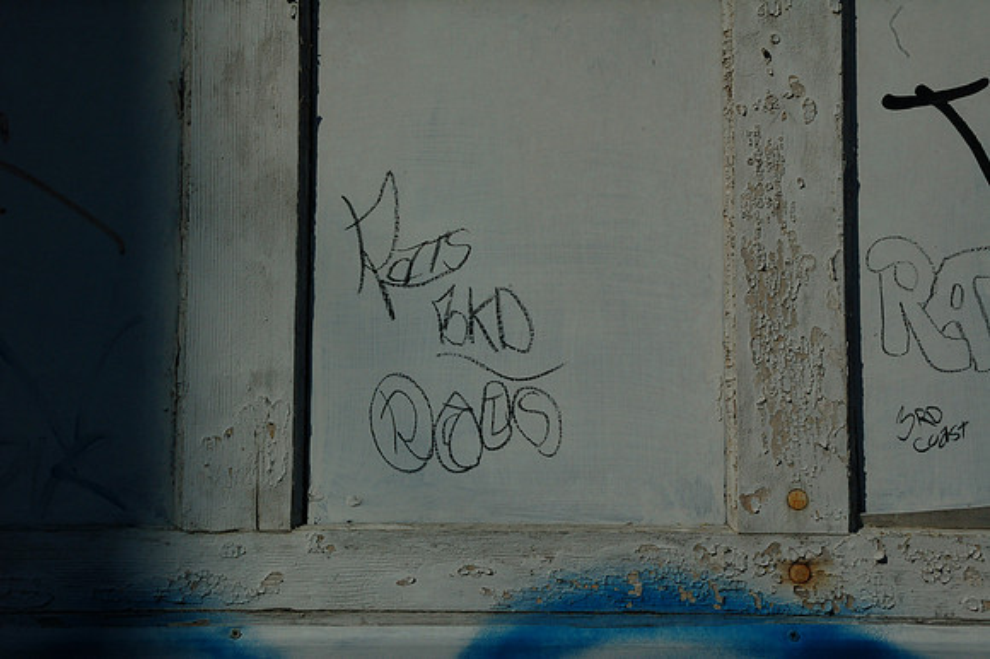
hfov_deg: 19.5
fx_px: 2886
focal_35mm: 105
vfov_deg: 13.0
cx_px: 495
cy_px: 330
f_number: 29
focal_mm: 70
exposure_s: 1/160
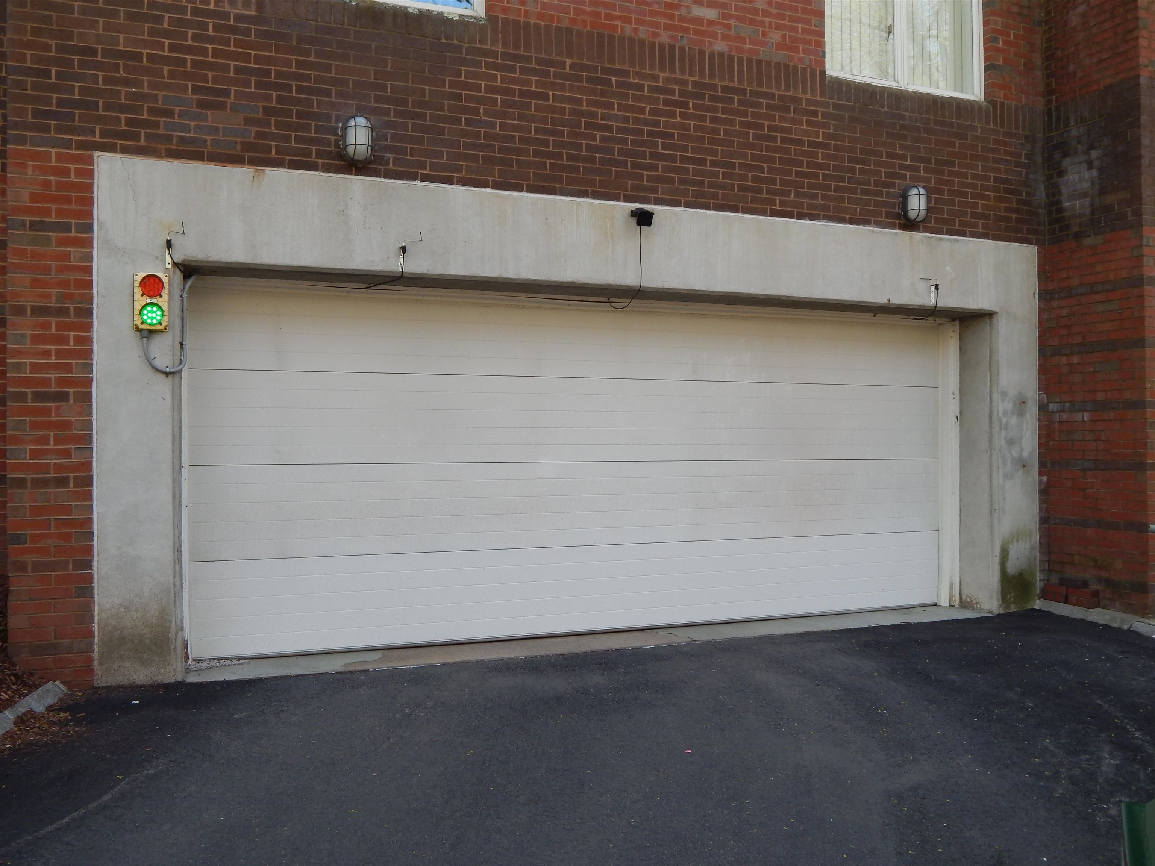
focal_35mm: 35
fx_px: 1168
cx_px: 578
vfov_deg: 40.7
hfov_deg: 52.6
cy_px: 433
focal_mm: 6.1
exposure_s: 1/250
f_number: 3.3
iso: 125
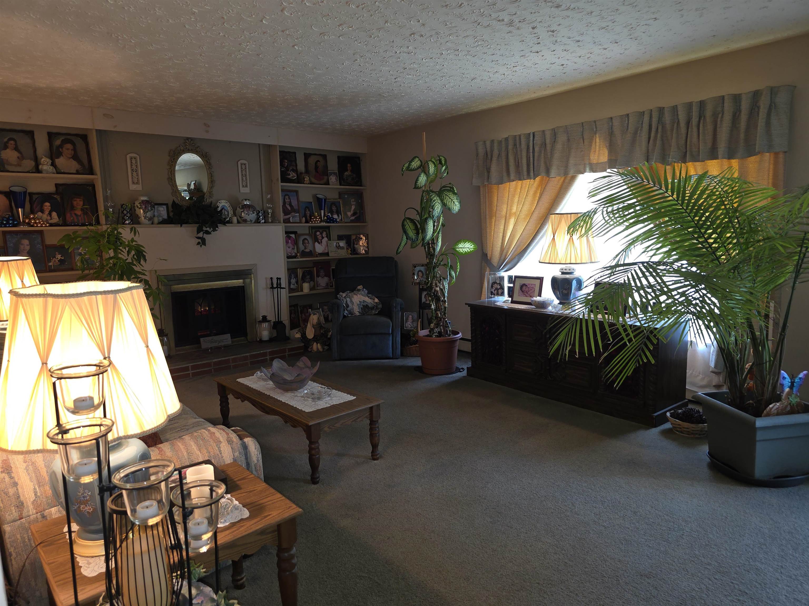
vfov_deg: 58.9
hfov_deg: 73.9
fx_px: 538
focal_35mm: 23
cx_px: 404
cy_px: 303
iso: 100
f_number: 1.7
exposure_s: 1/30
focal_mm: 6.3
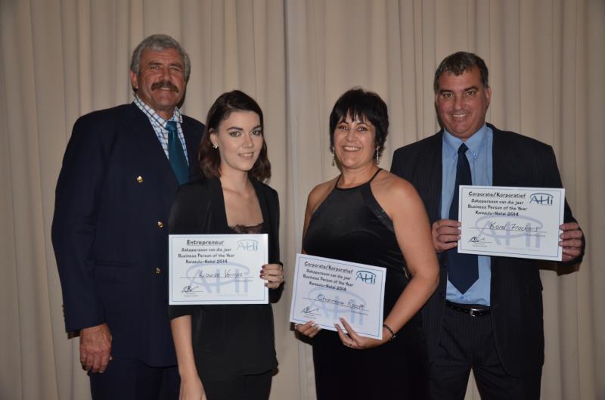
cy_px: 200
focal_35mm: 36
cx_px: 302
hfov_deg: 53.2
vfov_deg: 36.7
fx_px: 603
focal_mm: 24
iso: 800
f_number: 3.8
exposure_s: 1/60
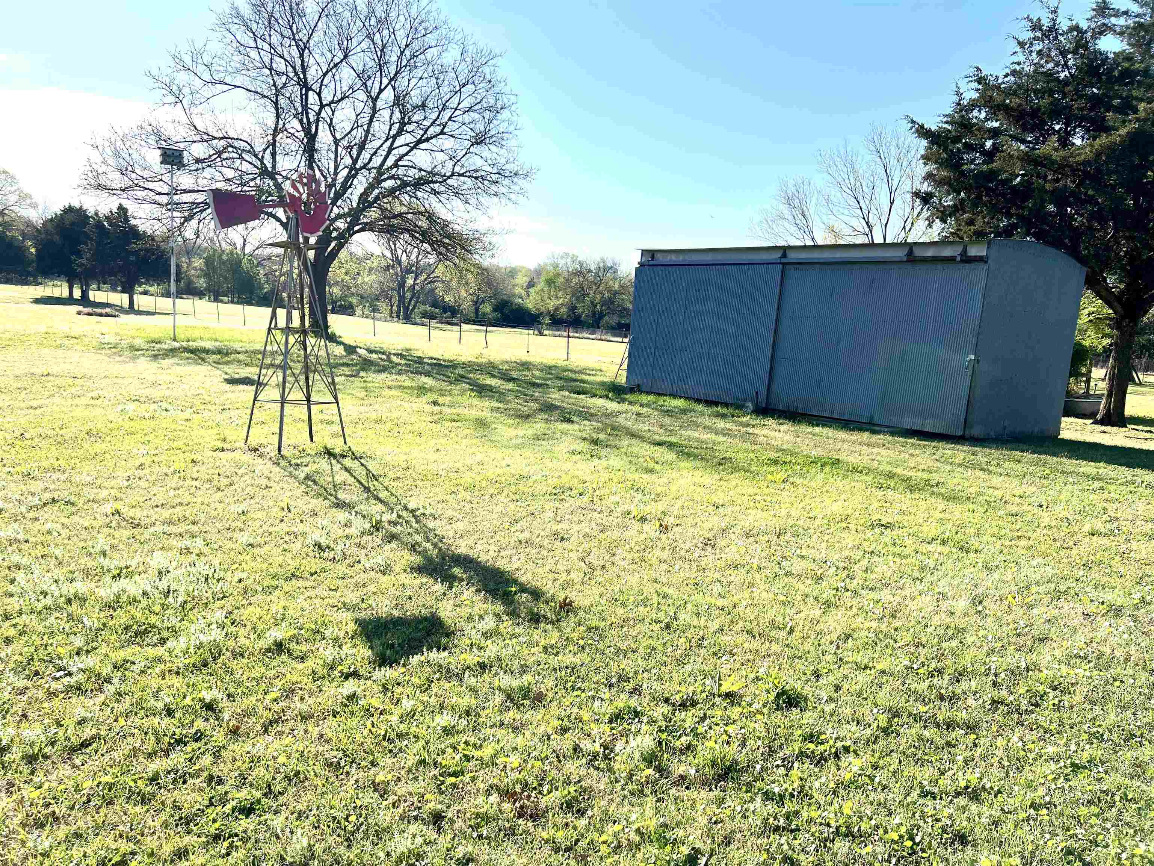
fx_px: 867
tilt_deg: -9.6
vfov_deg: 53.1
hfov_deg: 67.3
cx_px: 577
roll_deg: -5.3
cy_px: 433
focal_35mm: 26
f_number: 1.5
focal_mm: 5.7
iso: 50
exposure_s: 1/3704
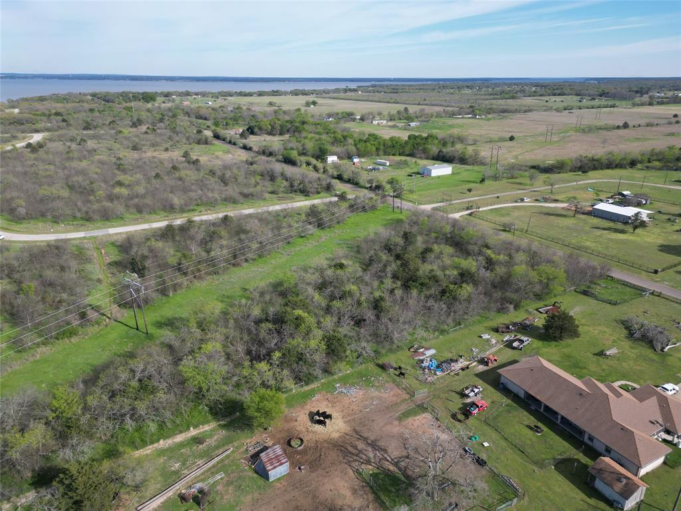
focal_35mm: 24
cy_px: 256
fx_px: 472
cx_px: 340
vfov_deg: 56.8
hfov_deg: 71.6
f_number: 1.7
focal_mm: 6.72
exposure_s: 1/2000
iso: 130
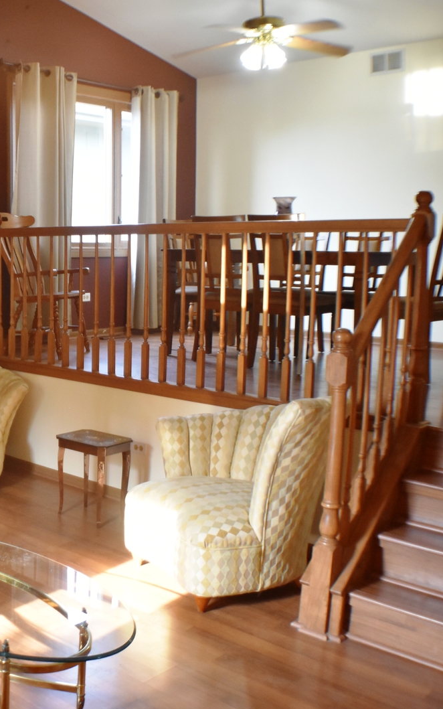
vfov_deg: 37.7
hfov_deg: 22.4
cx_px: -75
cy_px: 351
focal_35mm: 54
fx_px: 1039
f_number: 3.8
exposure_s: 1/60
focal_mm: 23
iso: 1100
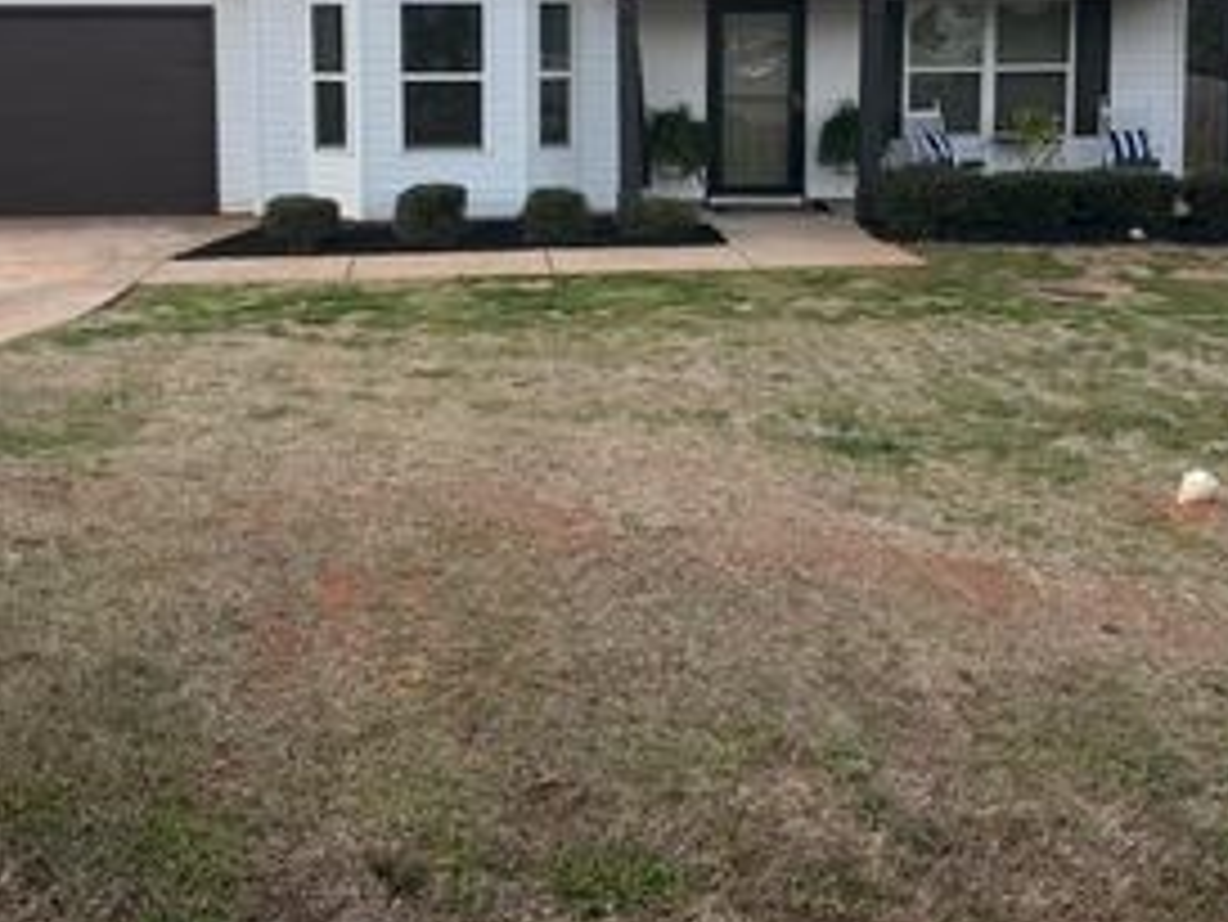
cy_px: 173
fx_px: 1562
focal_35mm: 44
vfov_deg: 32.0
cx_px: 544
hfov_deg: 42.9
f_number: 1.78
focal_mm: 6.76
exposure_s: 1/4167
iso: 80
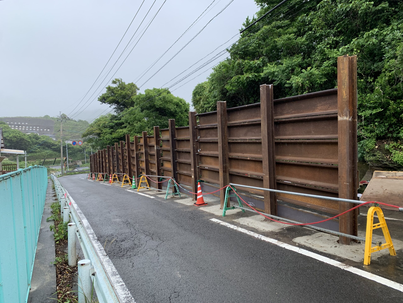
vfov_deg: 53.1
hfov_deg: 67.3
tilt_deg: -2.3
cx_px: 202
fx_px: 303
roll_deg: +1.9
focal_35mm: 26
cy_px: 152
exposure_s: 1/631
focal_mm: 4.25
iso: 25
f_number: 1.8
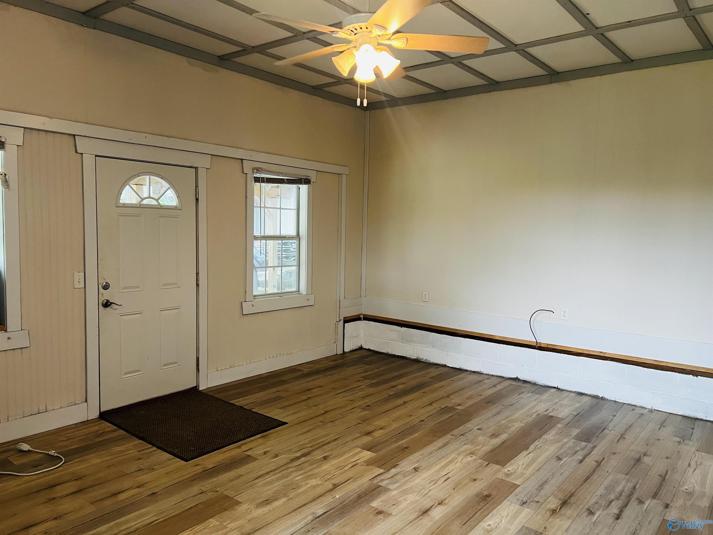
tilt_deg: -5.1
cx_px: 356
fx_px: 536
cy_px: 268
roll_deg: -1.3
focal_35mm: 26
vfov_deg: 53.1
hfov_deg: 67.3
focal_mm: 5.7
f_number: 1.5
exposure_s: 1/60
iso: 125
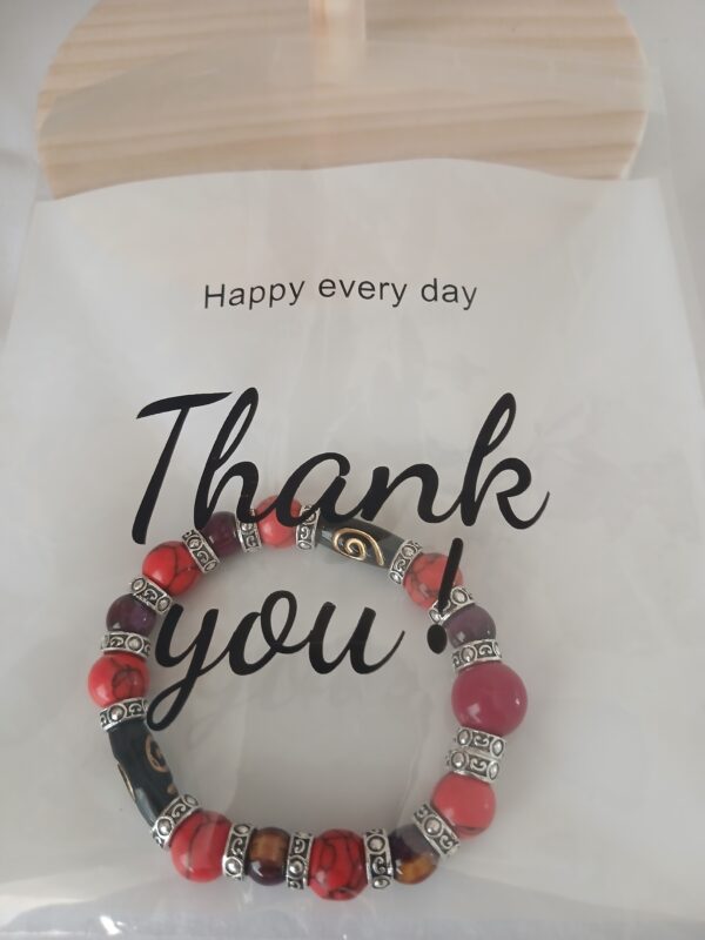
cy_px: 470
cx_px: 352
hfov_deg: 51.4
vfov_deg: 65.3
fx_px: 733
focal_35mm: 27
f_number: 1.8
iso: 250
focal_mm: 3.98
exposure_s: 1/33.3
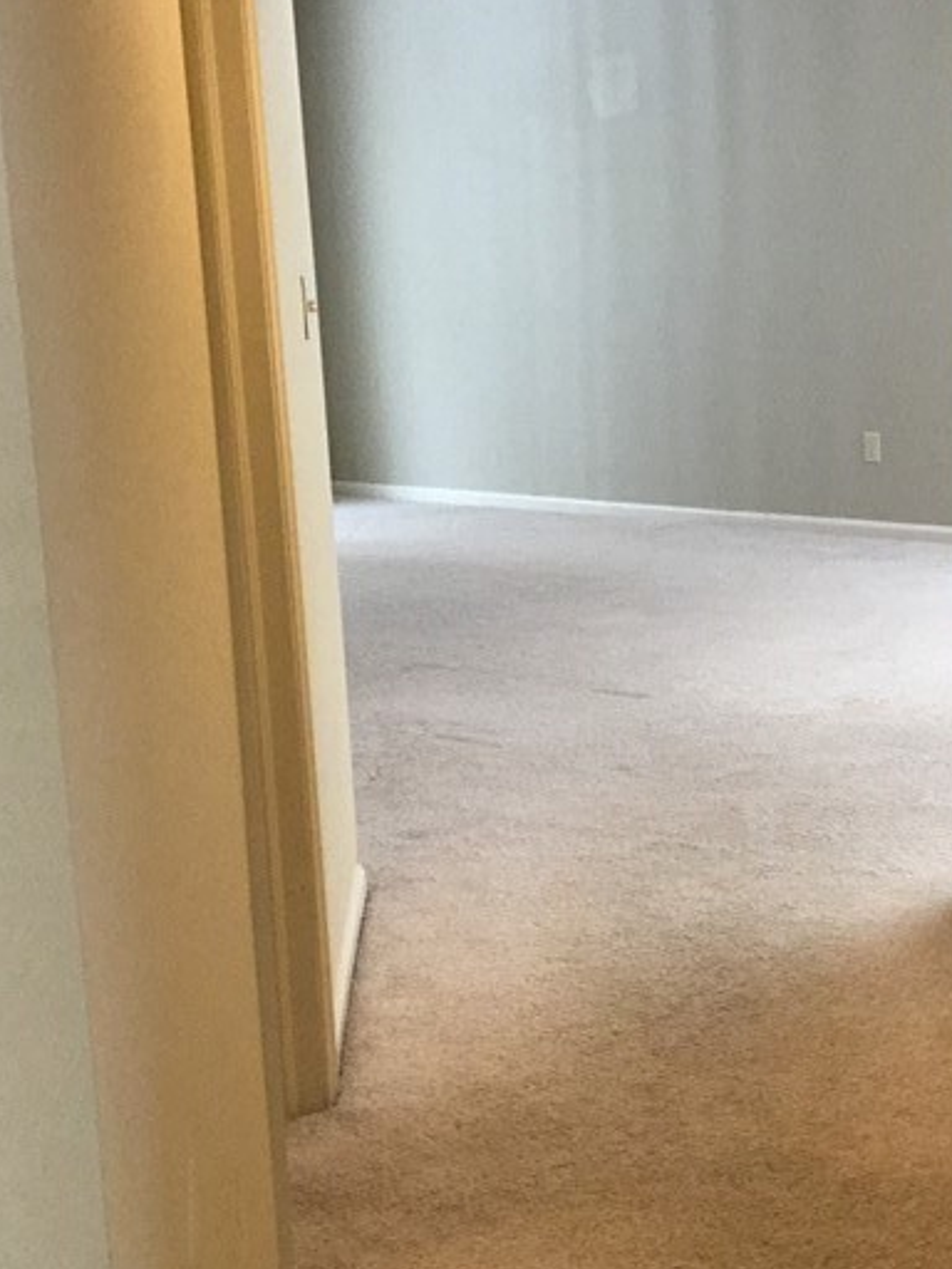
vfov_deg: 31.2
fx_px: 2273
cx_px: 892
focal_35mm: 62
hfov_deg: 22.9
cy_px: 605
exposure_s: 1/30
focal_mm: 3.3
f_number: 2.4
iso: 125
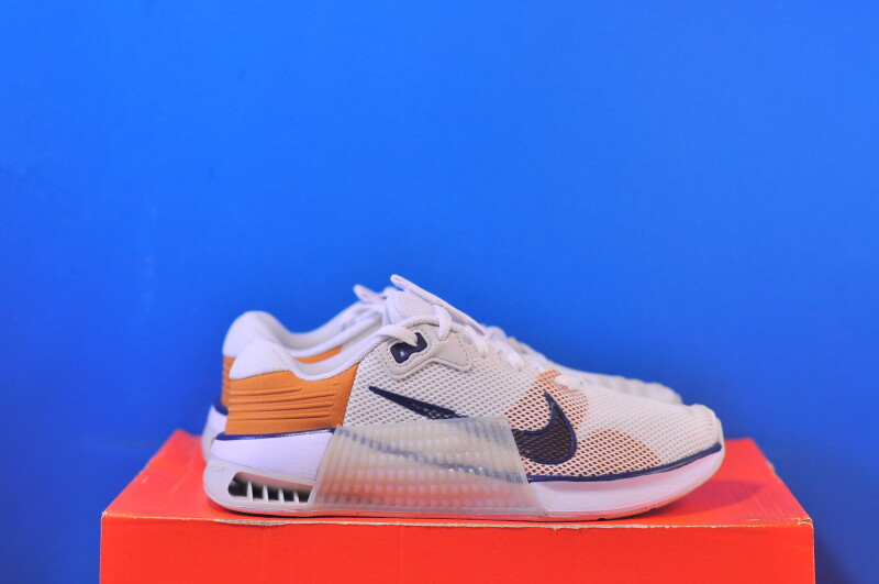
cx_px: 440
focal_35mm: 75
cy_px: 292
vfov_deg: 18.1
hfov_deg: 27.0
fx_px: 1829
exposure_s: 1/250
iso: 250
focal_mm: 50
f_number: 3.2
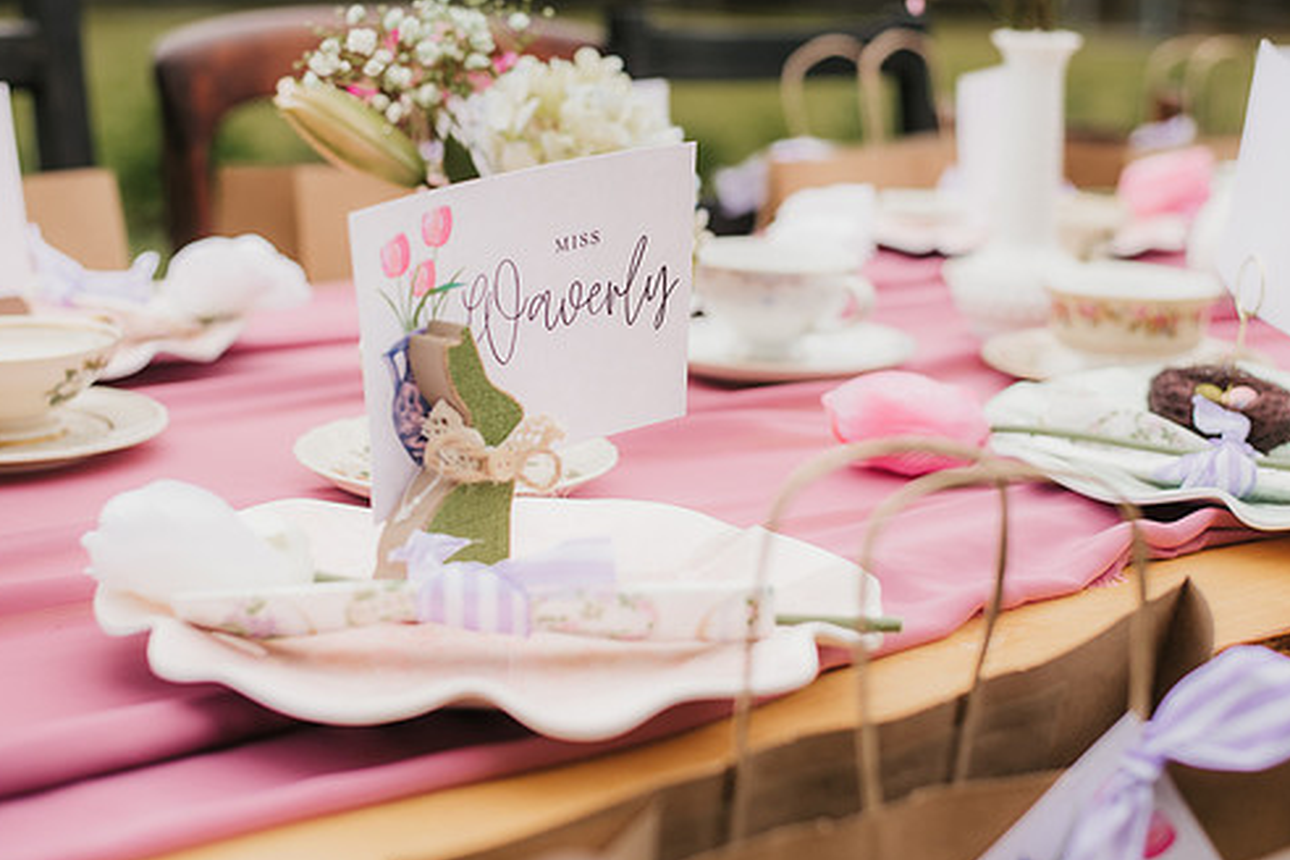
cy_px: 374
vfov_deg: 23.0
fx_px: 2114
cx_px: 616
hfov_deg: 33.9
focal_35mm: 59
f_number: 2.8
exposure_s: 1/1000
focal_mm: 50
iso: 100
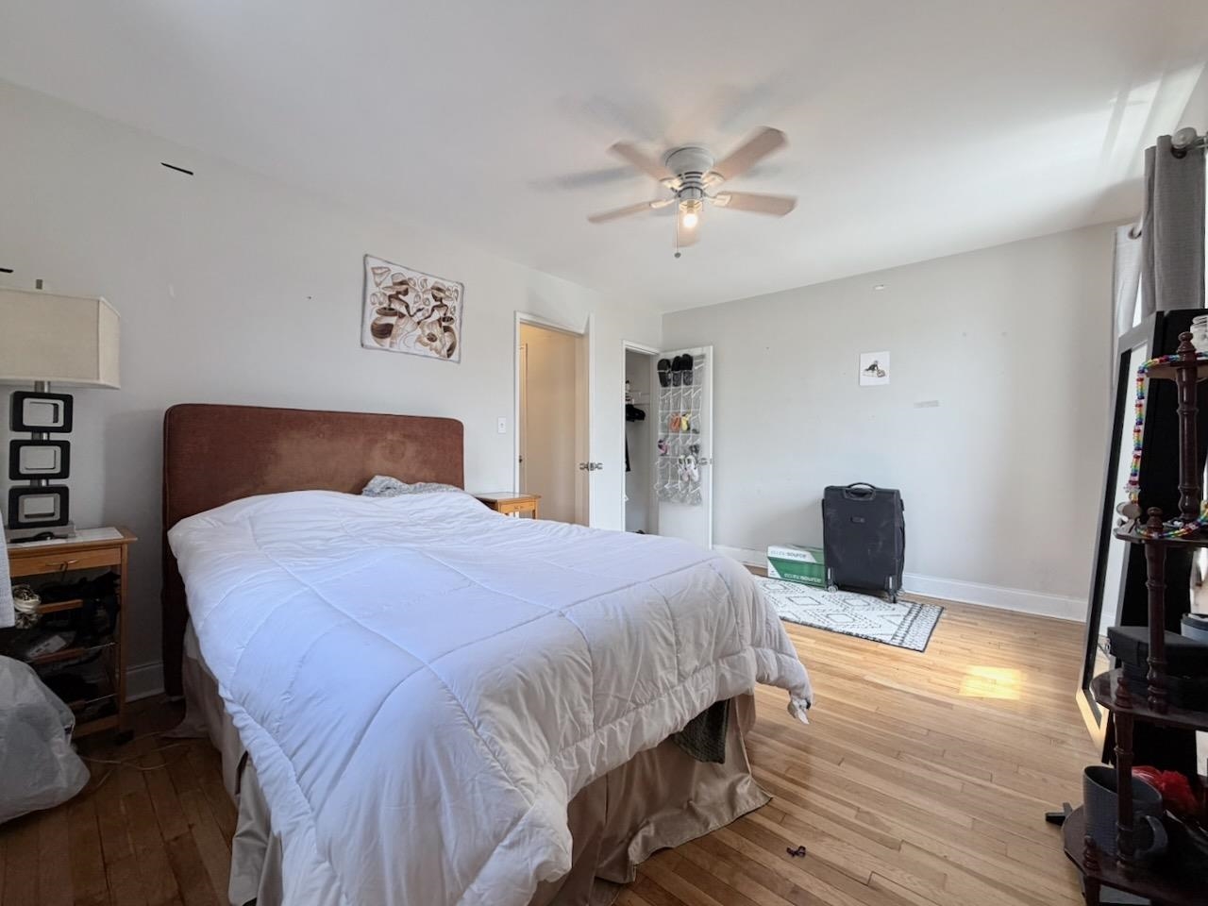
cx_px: 604
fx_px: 489
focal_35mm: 14
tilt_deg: -2.1
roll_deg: +0.0
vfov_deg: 85.7
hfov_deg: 102.1
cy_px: 453
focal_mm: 2.22
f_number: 2.2
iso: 100
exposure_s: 1/120
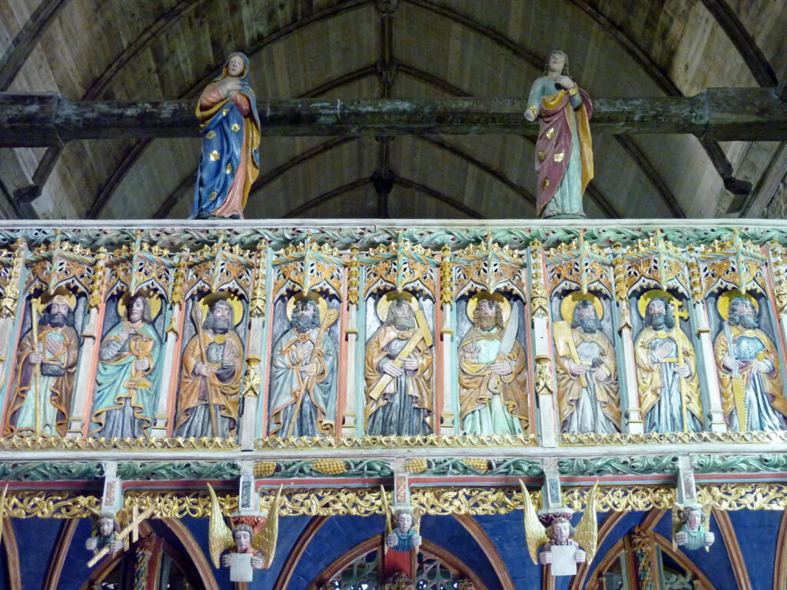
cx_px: 394
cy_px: 295
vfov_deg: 32.2
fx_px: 1023
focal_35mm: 45
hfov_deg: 42.1
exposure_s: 1/30
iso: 320
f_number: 3.7
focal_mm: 7.3
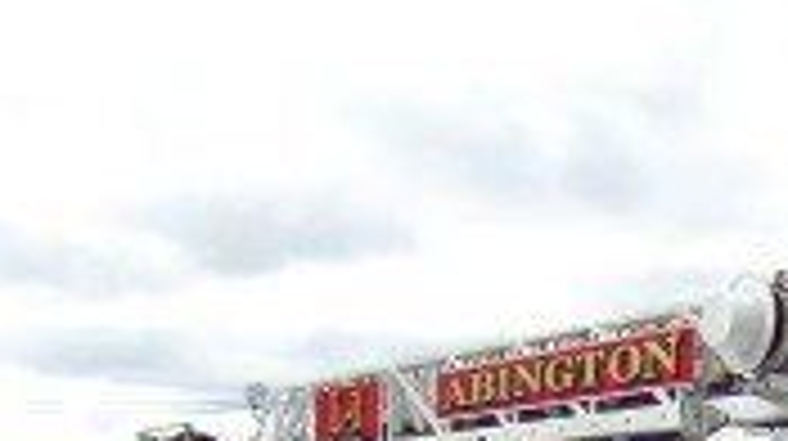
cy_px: 666
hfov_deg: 23.2
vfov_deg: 12.7
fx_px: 1879
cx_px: 675
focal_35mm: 90
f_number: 2.76
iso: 100
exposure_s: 1/867
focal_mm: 5.54
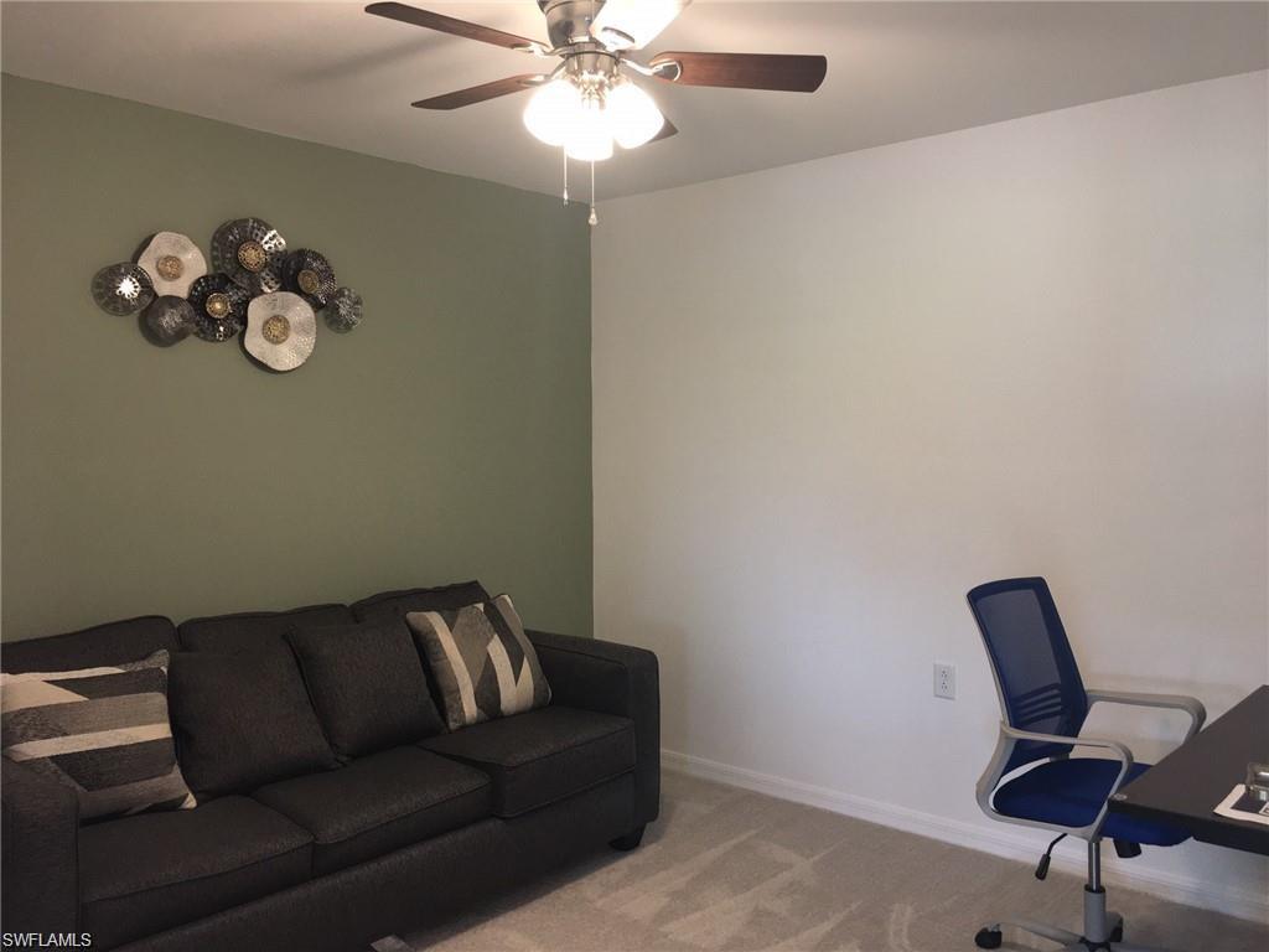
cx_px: 634
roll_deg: +0.3
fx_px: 1063
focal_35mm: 29
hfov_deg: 61.7
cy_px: 476
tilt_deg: -1.7
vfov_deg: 48.2
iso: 50
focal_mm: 4.15
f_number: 2.2
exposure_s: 1/30
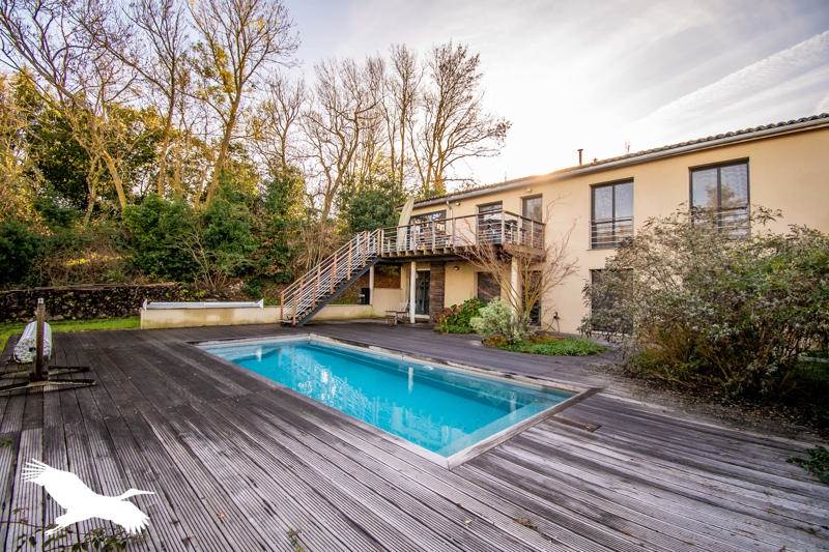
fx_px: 345
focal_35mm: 15
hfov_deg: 100.4
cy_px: 276
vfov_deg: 77.3
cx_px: 414
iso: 160
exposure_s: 1/250
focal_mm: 10
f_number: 4.5
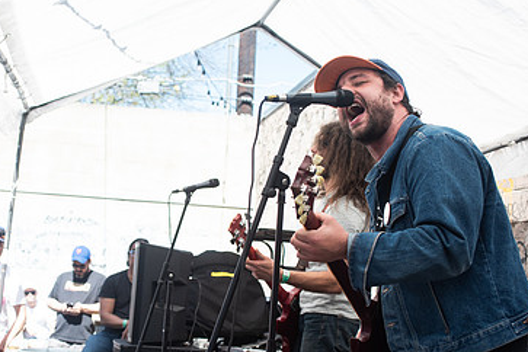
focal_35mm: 56
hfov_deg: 35.1
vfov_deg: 24.2
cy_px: 206
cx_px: 156
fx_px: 821
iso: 320
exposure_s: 1/640
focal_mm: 35
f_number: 4
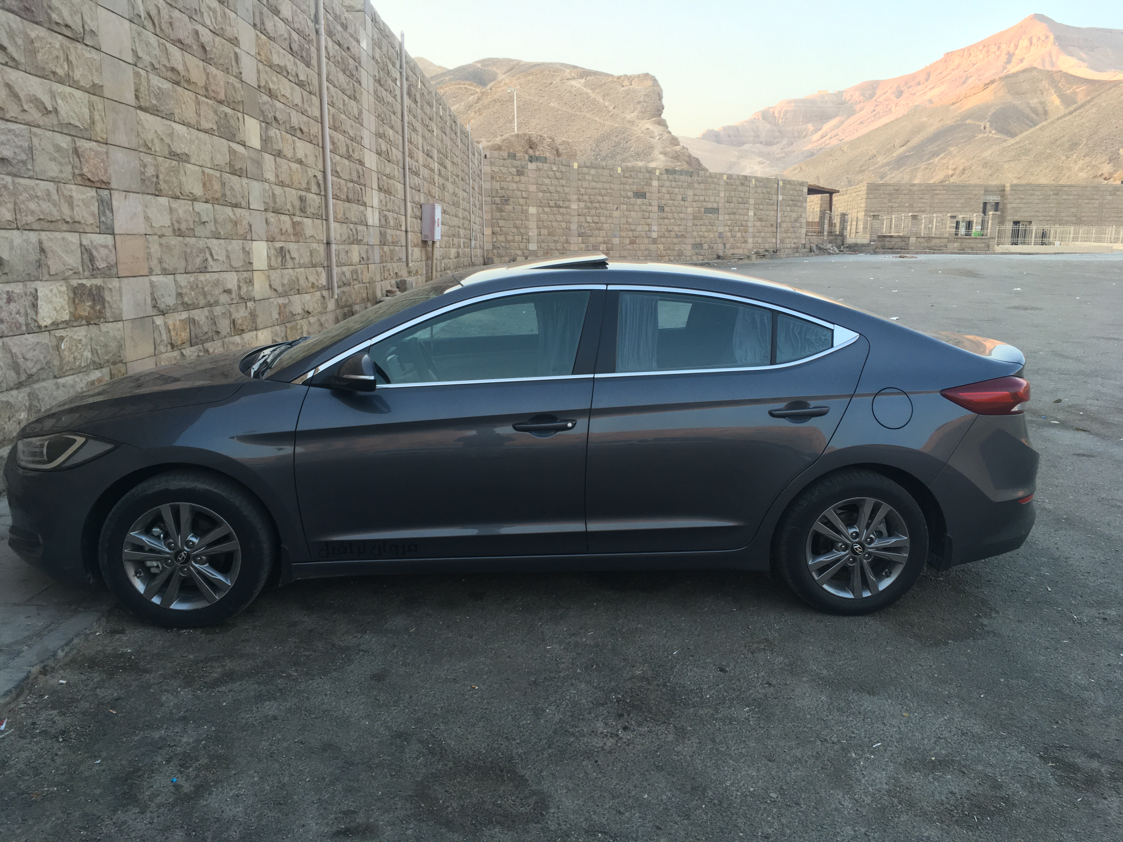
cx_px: 562
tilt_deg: -9.9
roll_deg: -0.3
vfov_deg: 48.2
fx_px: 941
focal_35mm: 29
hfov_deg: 61.7
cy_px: 421
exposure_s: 1/100
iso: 40
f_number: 2.2
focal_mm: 4.15
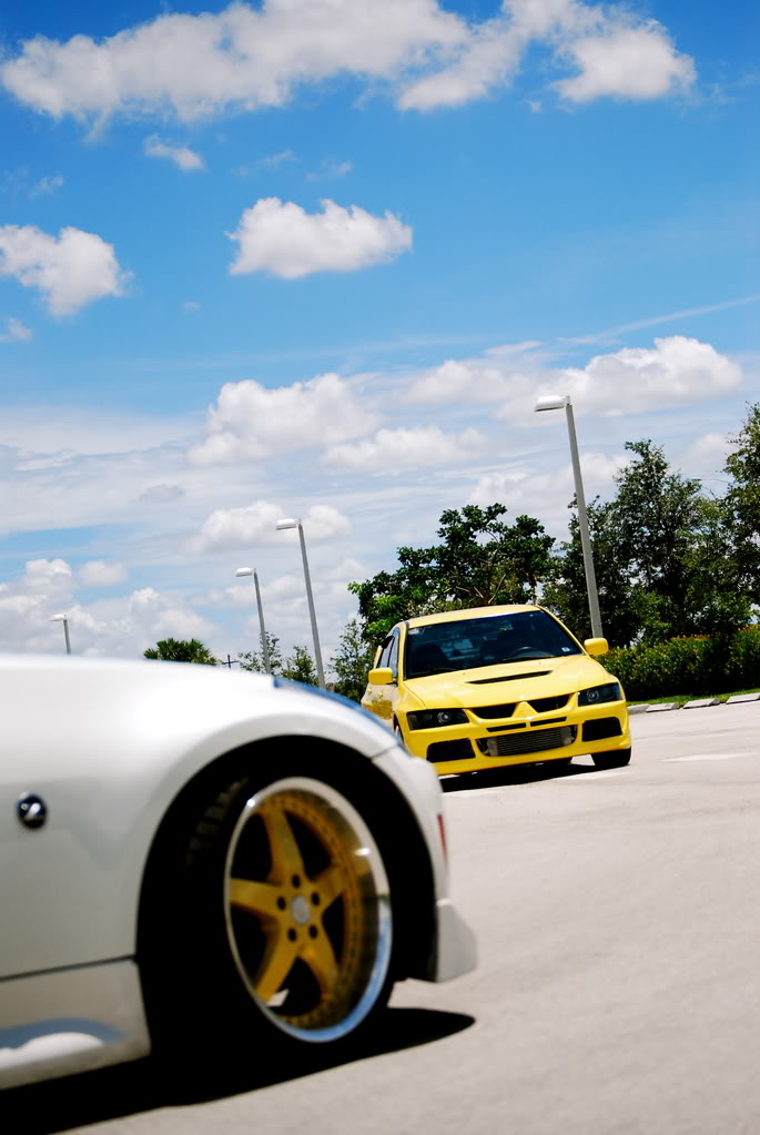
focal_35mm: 82
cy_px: 568
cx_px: 380
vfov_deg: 24.6
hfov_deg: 16.6
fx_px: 2604
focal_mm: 55
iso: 400
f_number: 4
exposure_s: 1/4000
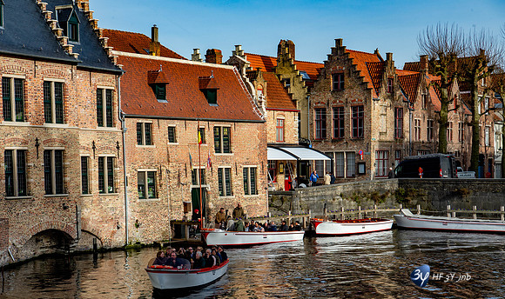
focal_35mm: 72
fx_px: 981
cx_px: 252
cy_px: 168
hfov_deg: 28.9
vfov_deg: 17.3
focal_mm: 70
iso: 800
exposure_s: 1/640
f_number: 13
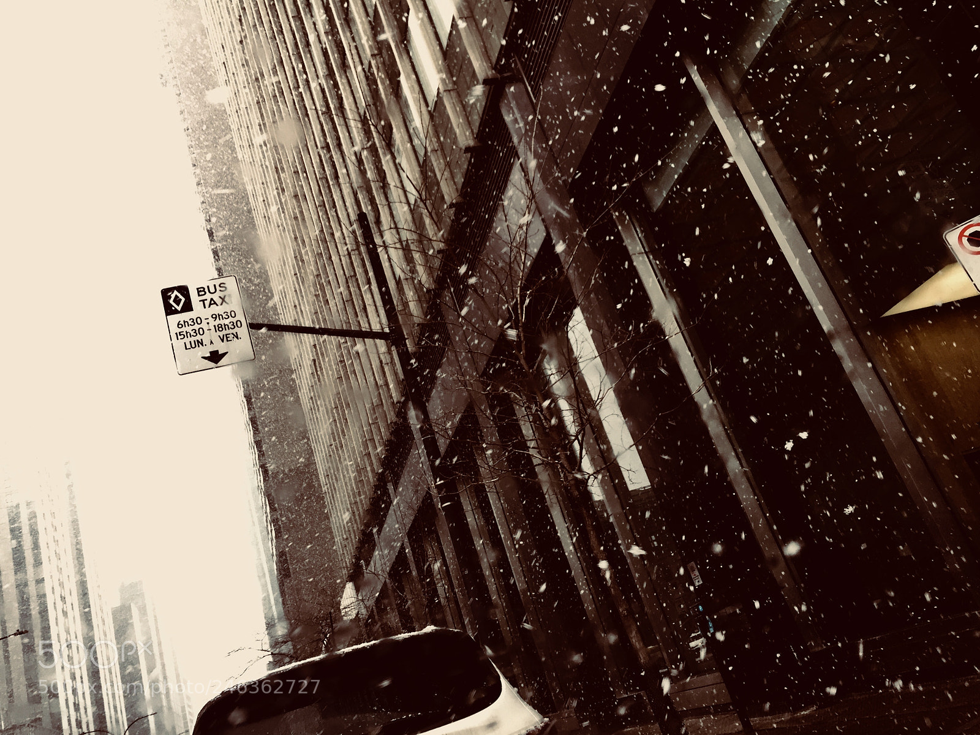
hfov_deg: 61.7
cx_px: 490
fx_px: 821
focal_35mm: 29
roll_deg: +17.5
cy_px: 368
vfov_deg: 48.2
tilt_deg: +20.2
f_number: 2.2
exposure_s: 1/120
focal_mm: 4.15
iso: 50
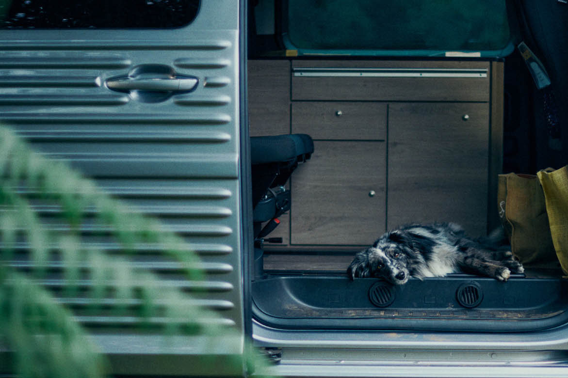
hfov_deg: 24.6
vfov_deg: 16.6
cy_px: 264
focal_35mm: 82
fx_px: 1293
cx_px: 388
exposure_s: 1/640
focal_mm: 50
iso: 800
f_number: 1.6
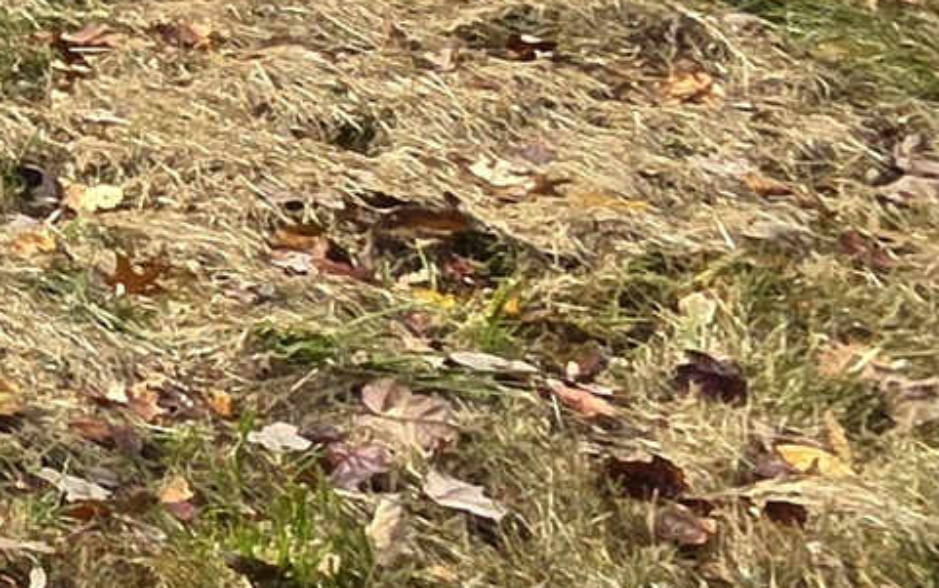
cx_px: -1946
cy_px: -746
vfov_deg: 12.3
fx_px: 2253
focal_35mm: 88
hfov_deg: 11.2
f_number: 2.2
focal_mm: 2.2
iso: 100
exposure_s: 1/5000
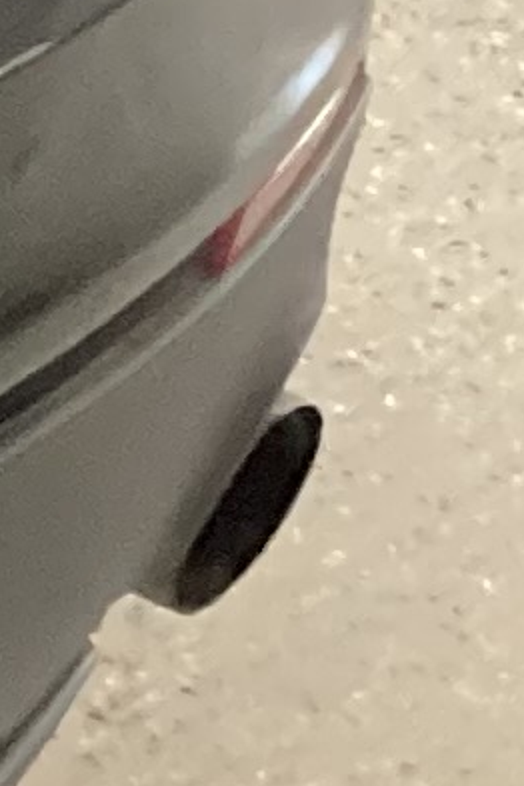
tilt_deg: -20.5
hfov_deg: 4.1
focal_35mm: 268
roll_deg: +0.4
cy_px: -490
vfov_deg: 7.5
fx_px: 5851
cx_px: -2612
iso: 320
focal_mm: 3.3
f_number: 2.4
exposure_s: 1/50
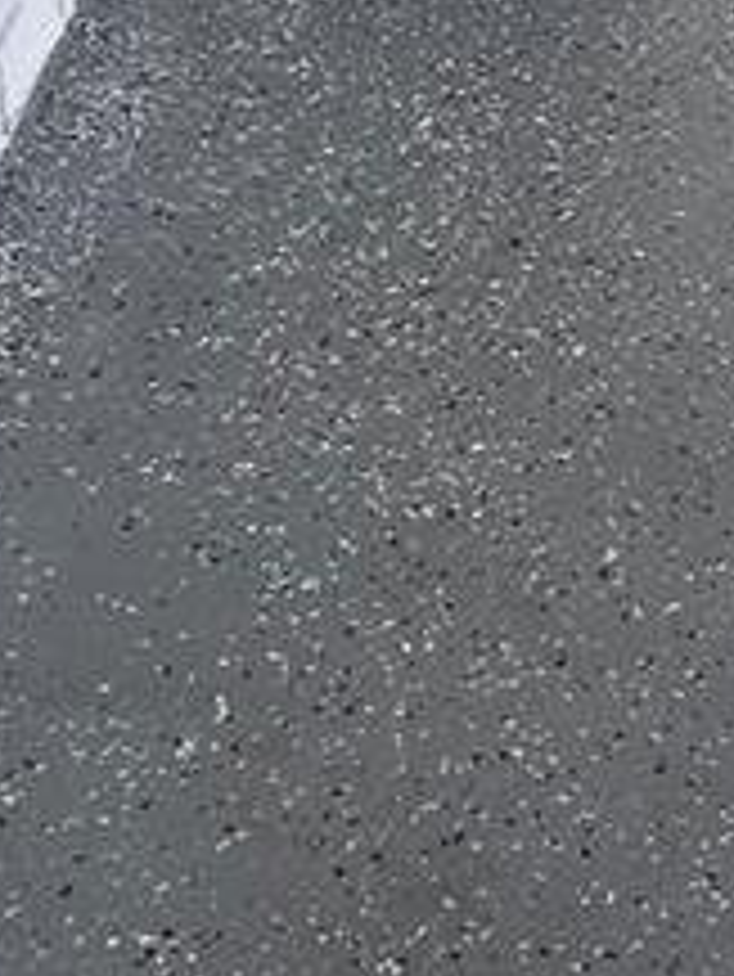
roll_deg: -2.0
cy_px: -126
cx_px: 874
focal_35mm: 144
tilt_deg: -24.7
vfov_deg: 13.4
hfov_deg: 10.2
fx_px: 4067
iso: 40
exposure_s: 1/182
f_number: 1.5
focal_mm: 5.7
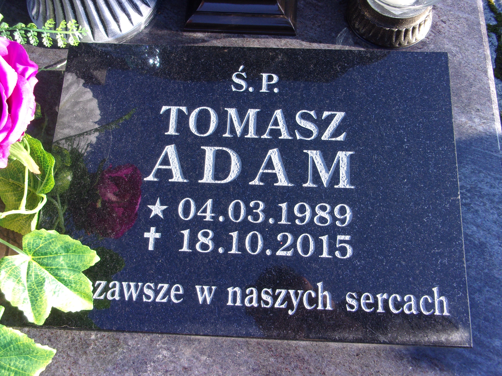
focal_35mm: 28
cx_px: 251
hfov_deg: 63.4
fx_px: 406
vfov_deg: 49.7
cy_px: 188
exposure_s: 1/100
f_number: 3.9
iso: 80
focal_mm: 5.1
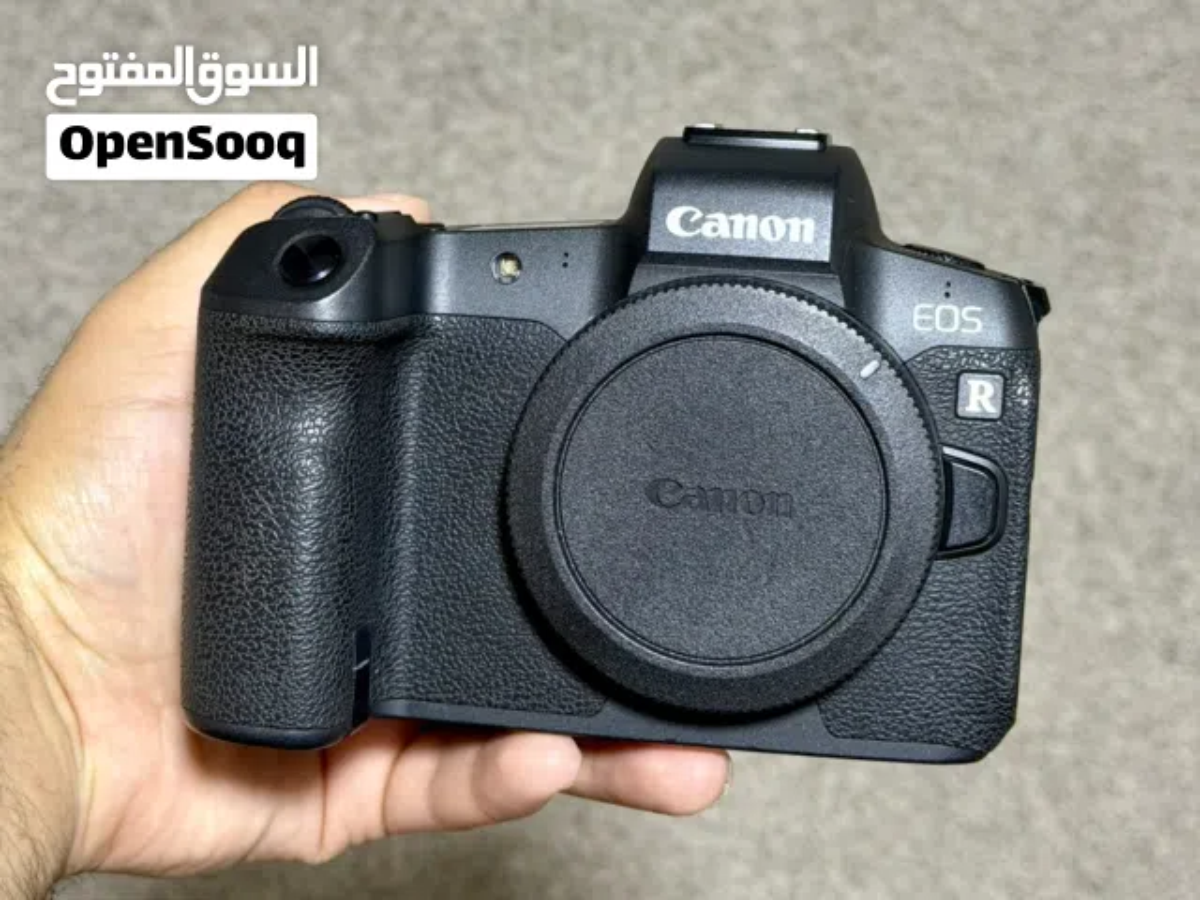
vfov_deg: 30.3
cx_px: 600
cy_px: 450
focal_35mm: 48
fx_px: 1664
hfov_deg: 39.7
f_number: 1.78
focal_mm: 6.76
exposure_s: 1/50
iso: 200
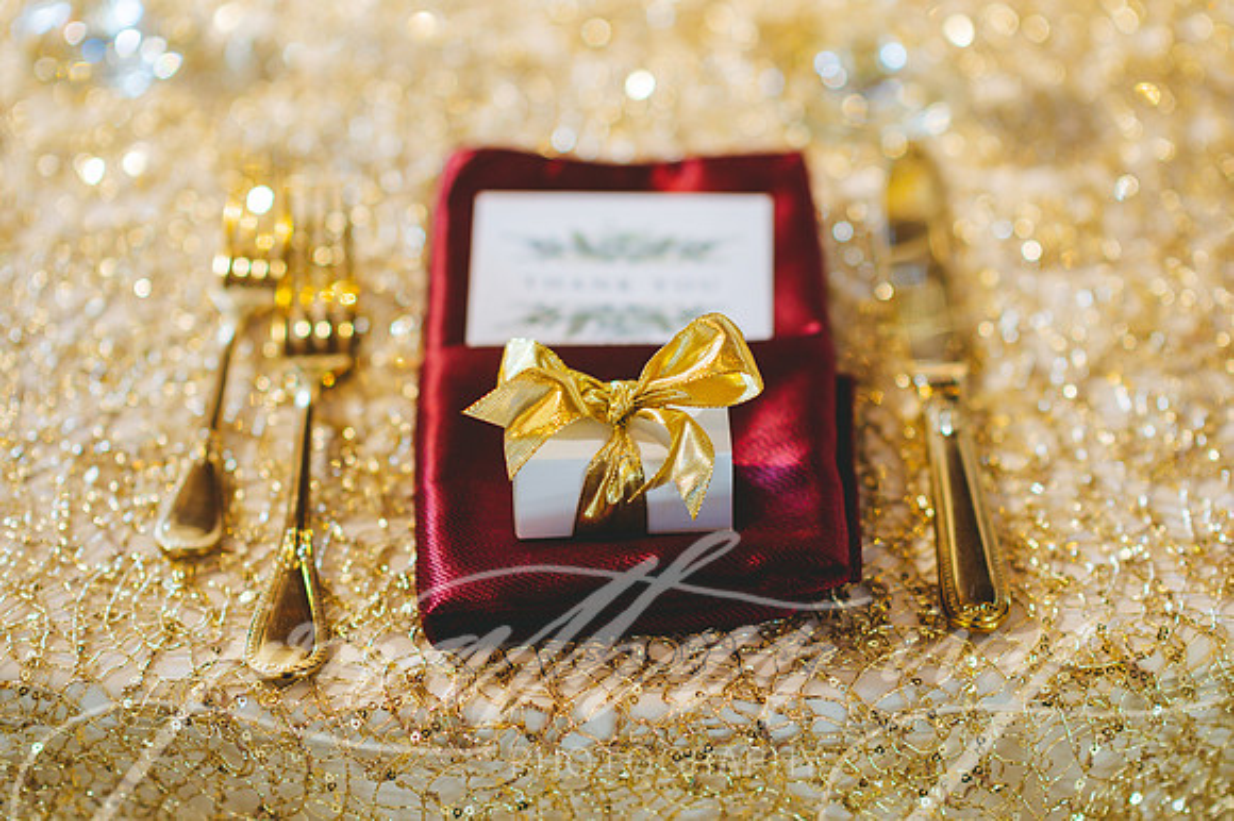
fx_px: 2912
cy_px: 410
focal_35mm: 85
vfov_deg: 16.1
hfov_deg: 23.9
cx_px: 617
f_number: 2
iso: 640
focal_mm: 85
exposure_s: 1/160
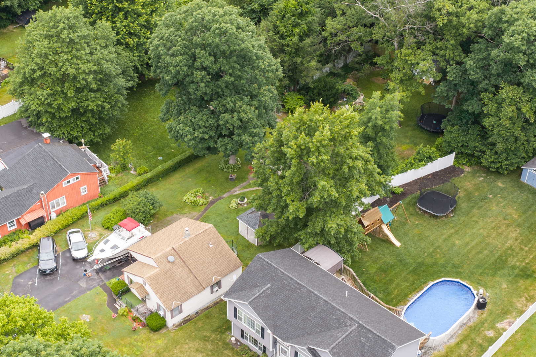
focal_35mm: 53
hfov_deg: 37.5
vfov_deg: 25.5
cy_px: 208
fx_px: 789
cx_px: 243
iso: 125
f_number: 2.8
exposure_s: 1/100
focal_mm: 14.45
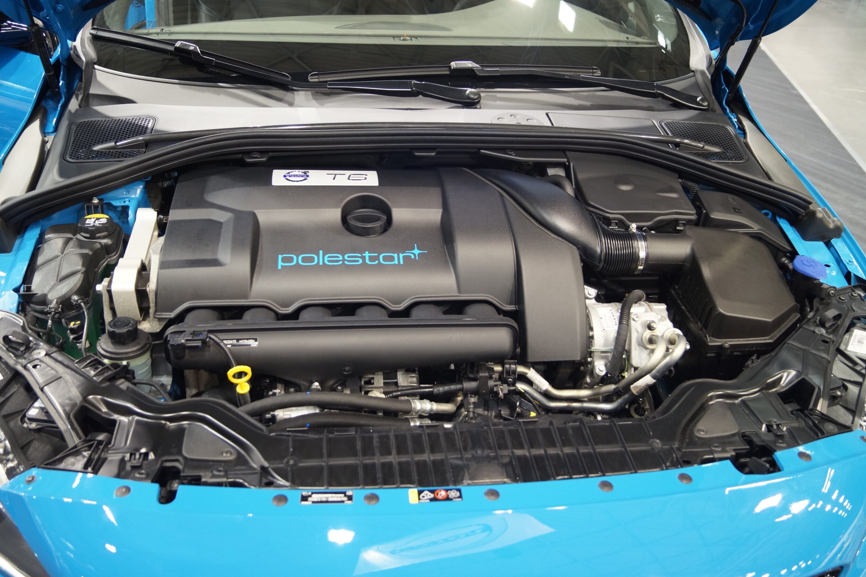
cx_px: 428
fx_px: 818
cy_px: 290
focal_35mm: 34
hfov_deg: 55.8
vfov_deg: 38.9
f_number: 4
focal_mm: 22
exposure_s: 1/60
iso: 1600
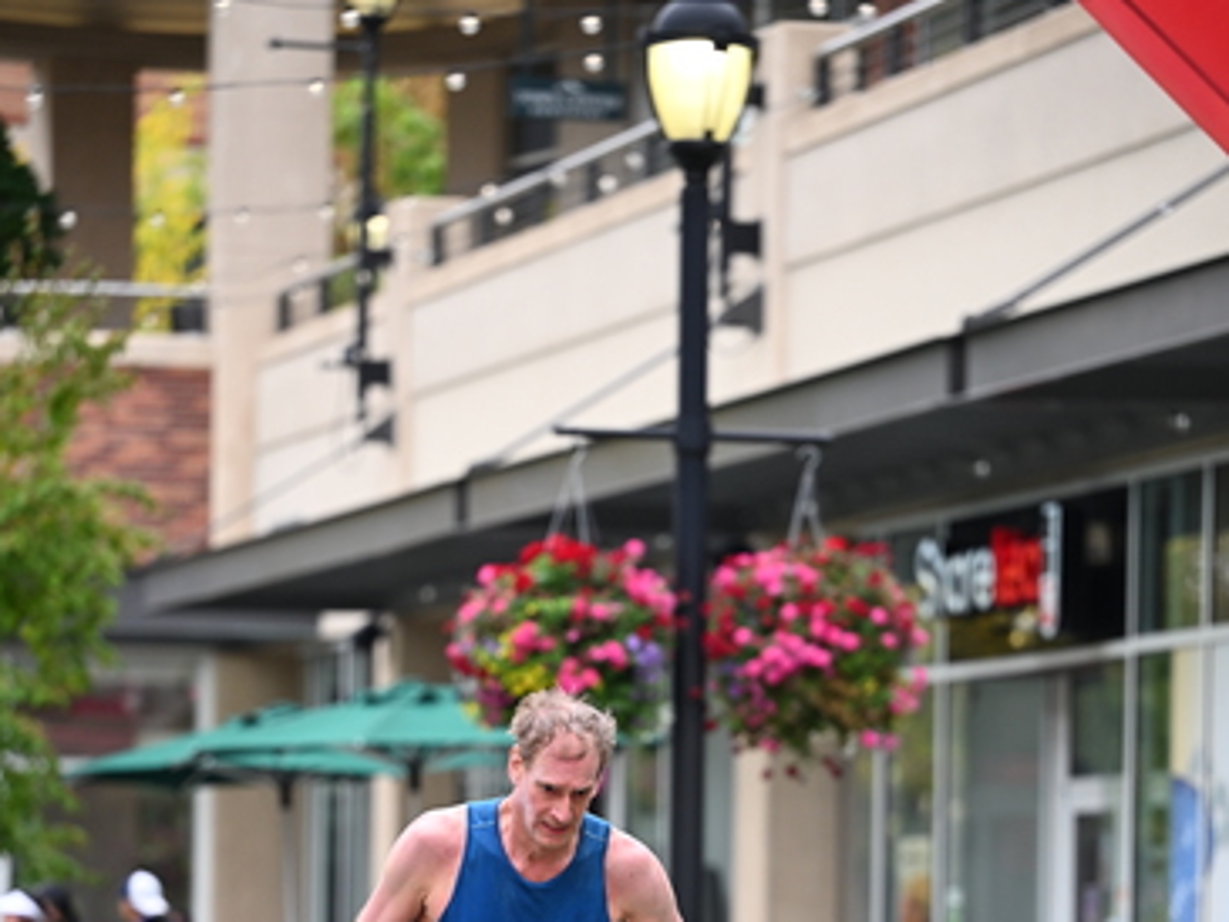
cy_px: 888
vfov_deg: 7.3
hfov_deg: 9.7
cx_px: 614
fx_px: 7210
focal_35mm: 203
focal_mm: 140
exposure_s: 1/1600
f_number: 2.8
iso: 640
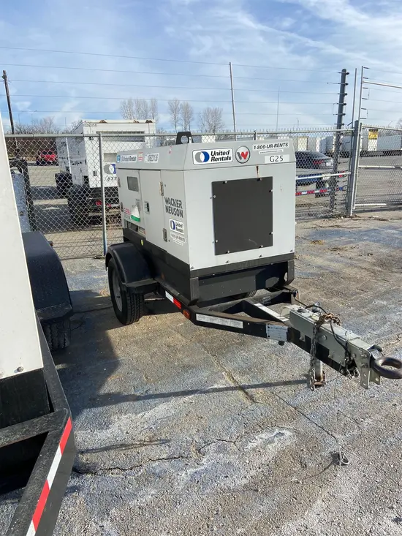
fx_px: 402
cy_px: 268
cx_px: 201
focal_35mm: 26
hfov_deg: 53.1
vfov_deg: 67.3
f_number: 1.8
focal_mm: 4.25
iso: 32
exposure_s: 1/2141
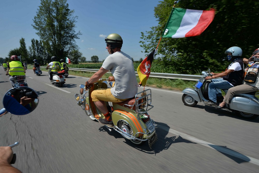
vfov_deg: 73.7
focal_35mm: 16
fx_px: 115
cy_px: 86
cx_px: 130
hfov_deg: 96.8
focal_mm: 16
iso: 100
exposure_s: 1/125
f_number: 18
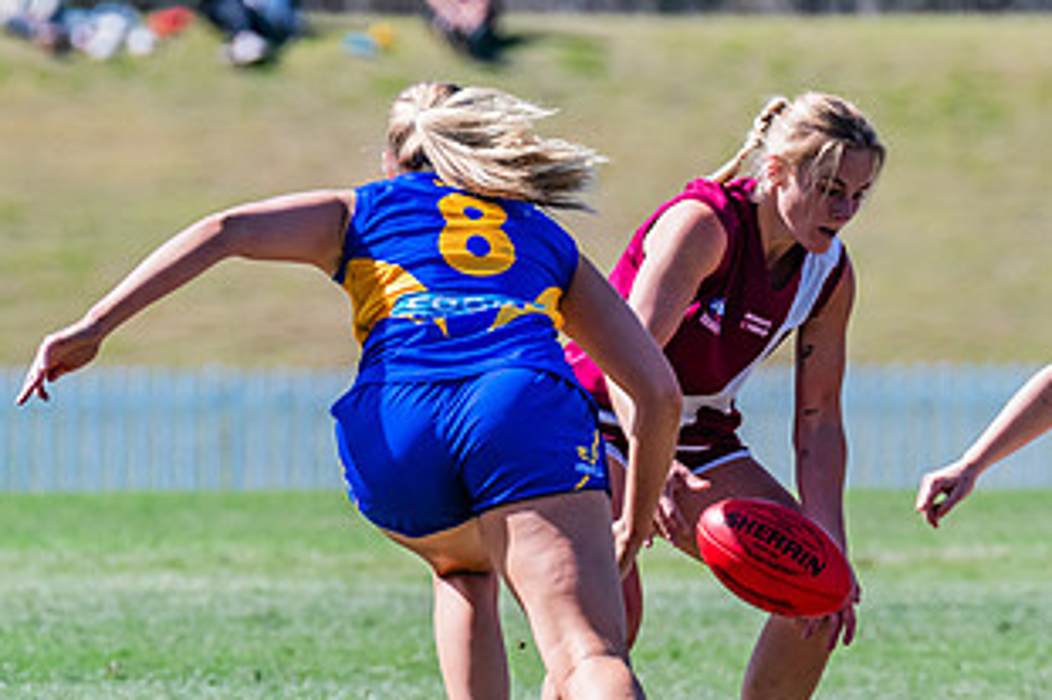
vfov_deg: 1.5
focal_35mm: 904
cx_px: 686
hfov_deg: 2.3
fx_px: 26402
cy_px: 548
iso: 800
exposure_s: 1/1600
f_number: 8
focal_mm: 420
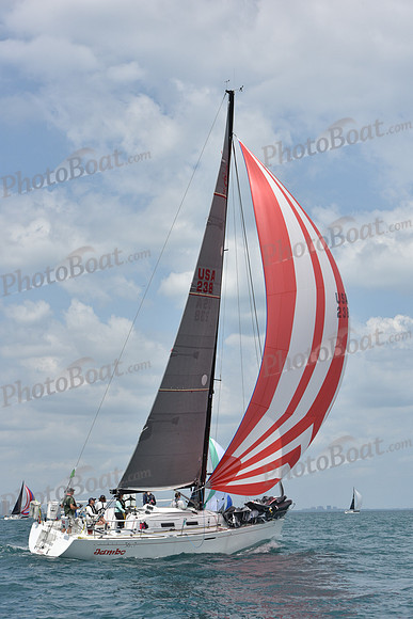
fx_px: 1204
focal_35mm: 70
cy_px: 310
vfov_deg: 28.8
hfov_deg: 19.5
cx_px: 206
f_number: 9
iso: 250
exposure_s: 1/1250
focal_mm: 70
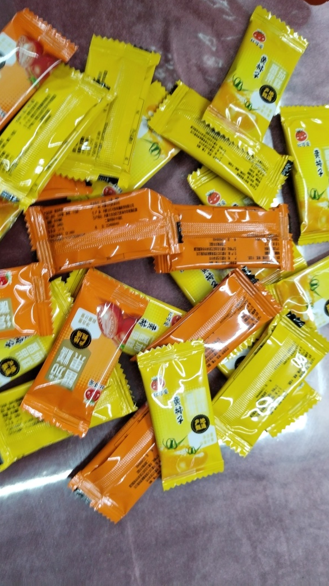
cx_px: 122
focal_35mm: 29
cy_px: 288
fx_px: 450
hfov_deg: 39.9
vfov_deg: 66.1
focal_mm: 4.75
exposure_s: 1/33.3
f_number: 1.8
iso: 664
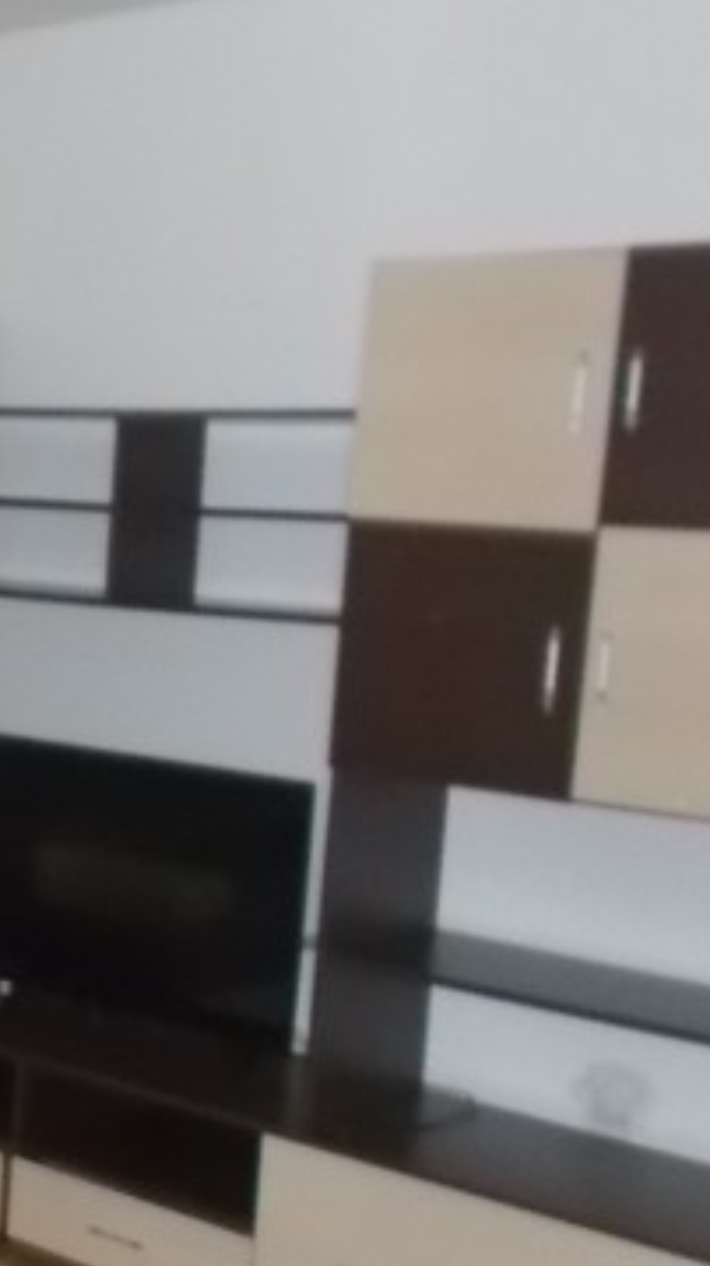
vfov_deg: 33.2
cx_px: -341
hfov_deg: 17.3
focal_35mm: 63
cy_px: 770
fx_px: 2113
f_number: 3.2
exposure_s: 1/25
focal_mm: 4.6
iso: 320
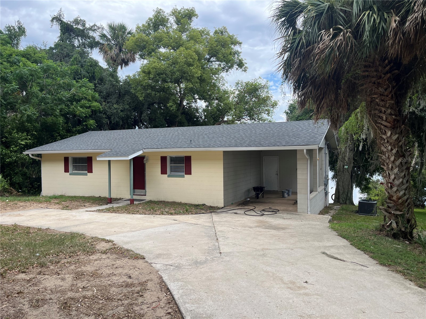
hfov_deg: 67.3
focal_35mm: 26
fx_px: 320
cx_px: 213
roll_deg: +0.9
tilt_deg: -0.8
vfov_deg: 53.1
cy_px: 160
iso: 50
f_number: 1.6
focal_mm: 5.1
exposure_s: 1/1252
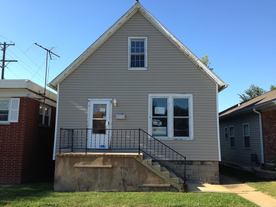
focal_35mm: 33
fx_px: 263
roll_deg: -0.9
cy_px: 104
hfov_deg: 55.4
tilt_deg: +7.8
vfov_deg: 42.9
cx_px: 138
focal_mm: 4.12
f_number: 2.4
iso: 50
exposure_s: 1/753
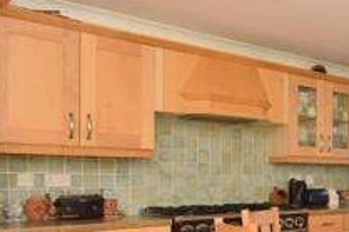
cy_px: 181
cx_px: 407
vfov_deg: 28.1
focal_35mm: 47
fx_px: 455
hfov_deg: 34.5
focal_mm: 10
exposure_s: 1/25
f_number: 8
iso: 500
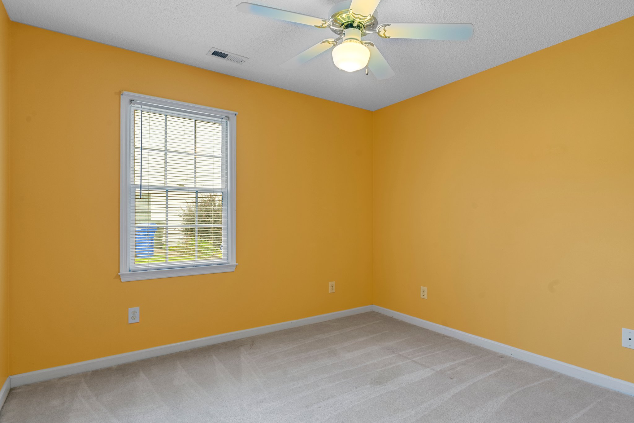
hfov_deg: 90.0
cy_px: 212
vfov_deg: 67.4
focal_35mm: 18
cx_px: 317
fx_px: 317
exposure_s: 1/1.25
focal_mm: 18
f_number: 8
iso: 400
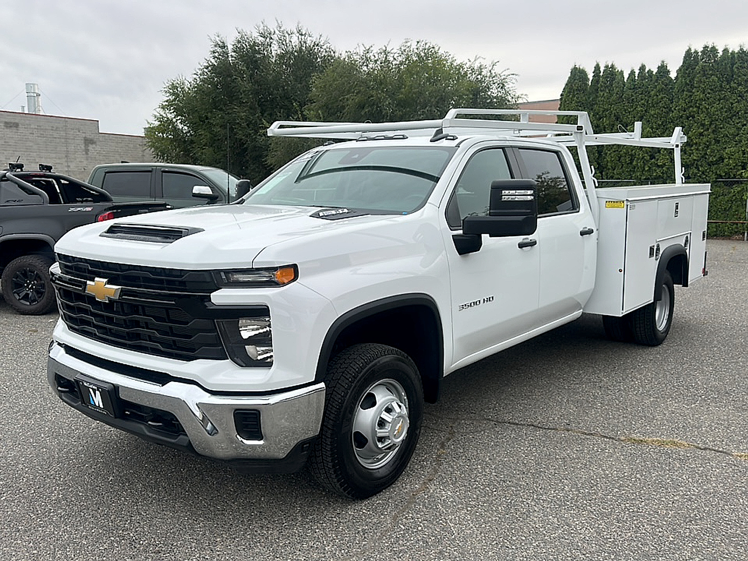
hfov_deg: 69.4
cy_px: 280
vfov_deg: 54.9
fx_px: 540
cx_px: 374
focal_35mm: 25
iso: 80
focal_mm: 6.86
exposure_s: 1/1229
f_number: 1.78
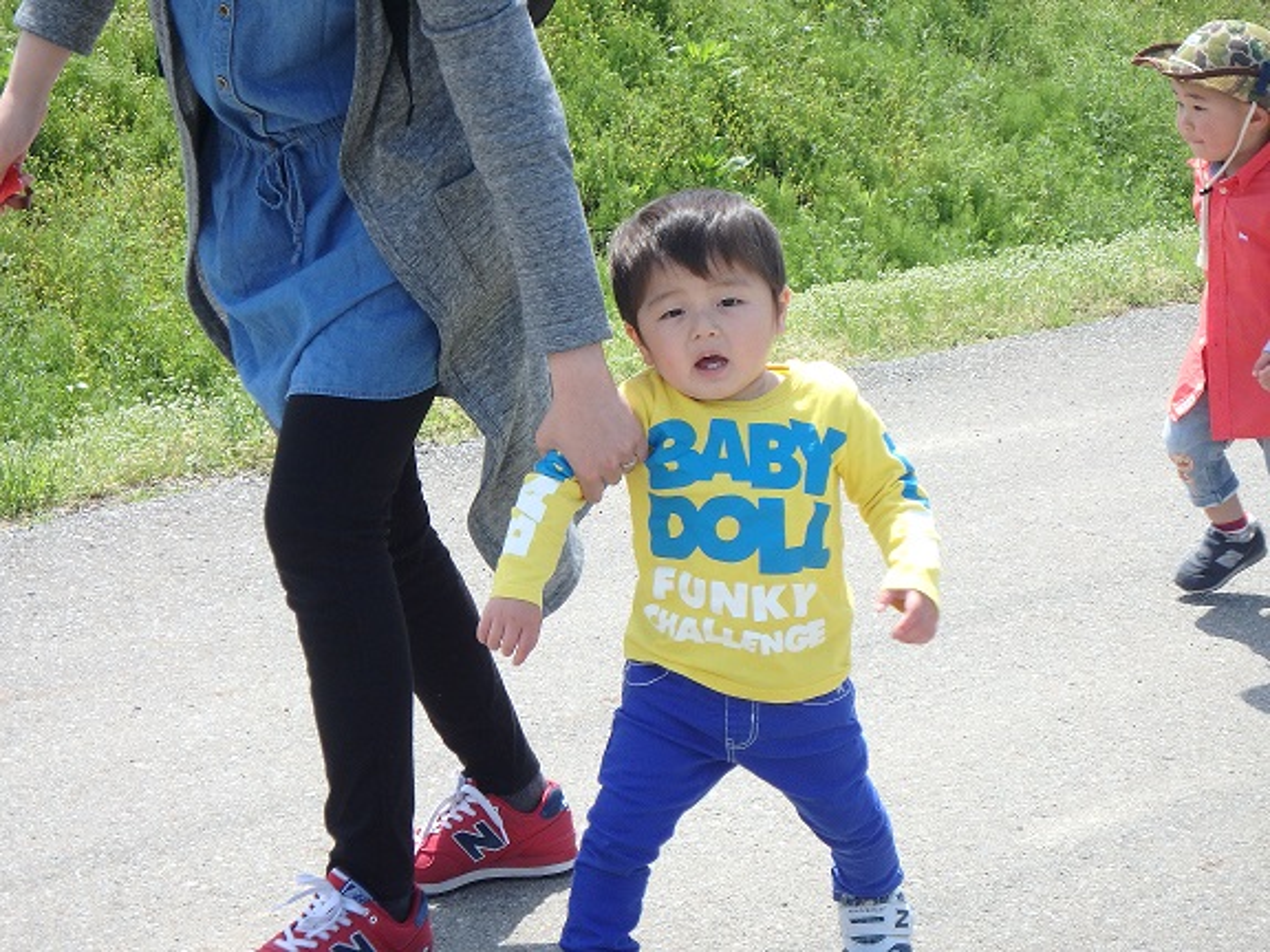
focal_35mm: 76
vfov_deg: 19.4
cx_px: 635
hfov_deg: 25.7
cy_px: 476
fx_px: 2788
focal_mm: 13.6
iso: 125
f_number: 5.1
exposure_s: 1/320
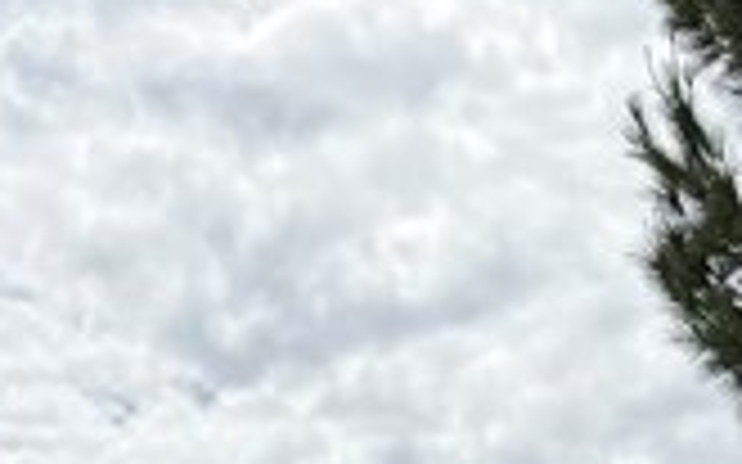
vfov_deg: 7.6
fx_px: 3194
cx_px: 598
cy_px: 1234
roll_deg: +0.5
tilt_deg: +6.8
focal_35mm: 158
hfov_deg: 13.2
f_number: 1.78
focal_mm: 6.76
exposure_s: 1/8130
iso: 80
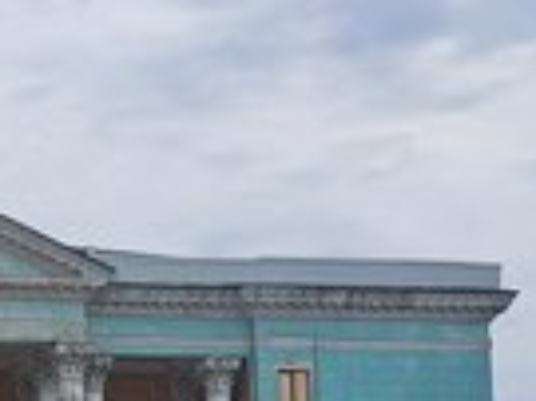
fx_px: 1098
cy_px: 405
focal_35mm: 71
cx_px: -234
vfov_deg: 20.0
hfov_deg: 23.0
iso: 50
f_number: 1.8
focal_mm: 5.23
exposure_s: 1/667
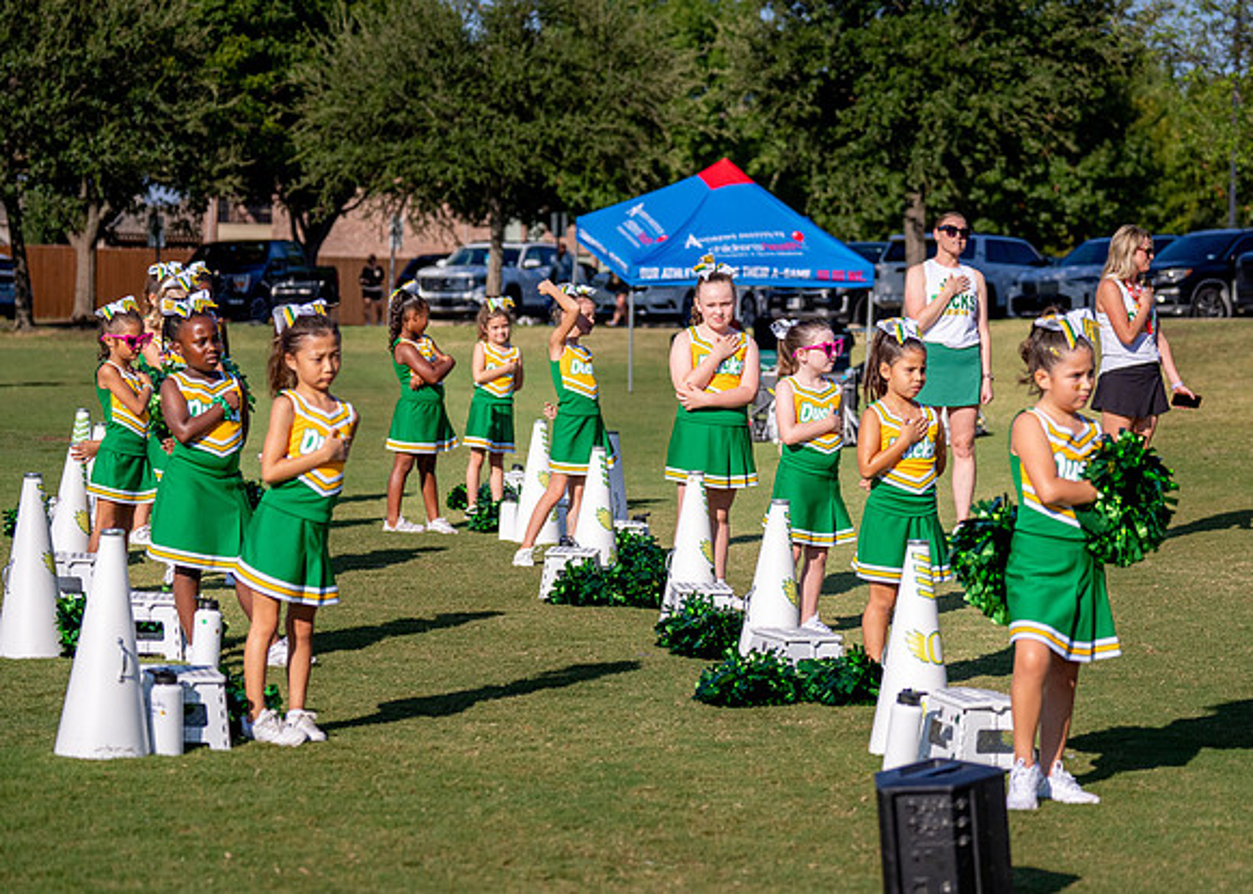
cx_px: 663
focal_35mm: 98
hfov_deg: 20.4
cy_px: 437
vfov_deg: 14.6
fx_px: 3480
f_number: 2.8
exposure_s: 1/12800
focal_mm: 70
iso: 320
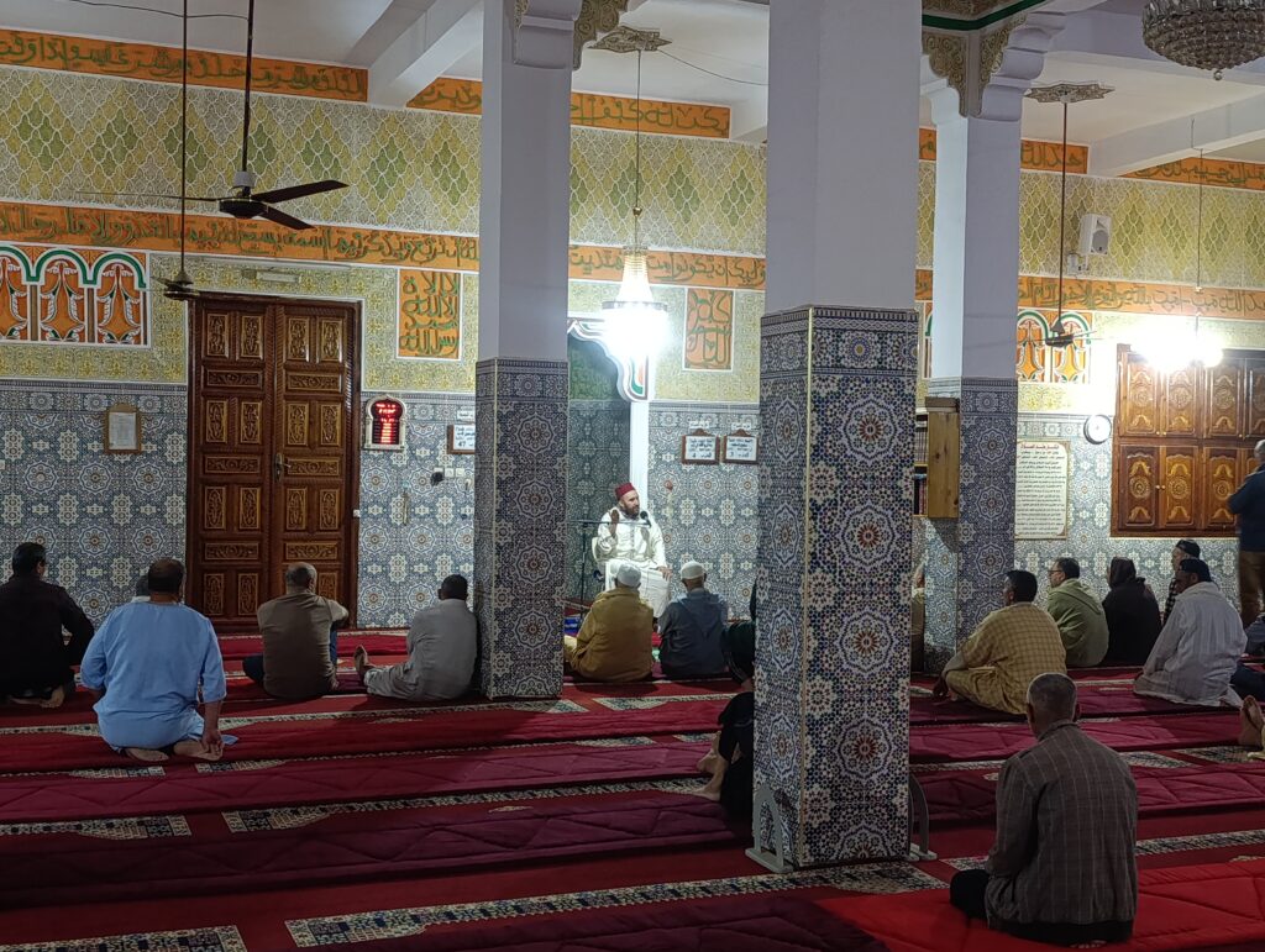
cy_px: 476
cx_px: 632
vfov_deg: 35.2
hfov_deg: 45.7
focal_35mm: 41
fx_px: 1500
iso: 3200
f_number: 1.6
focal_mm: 6.14
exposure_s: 1/25
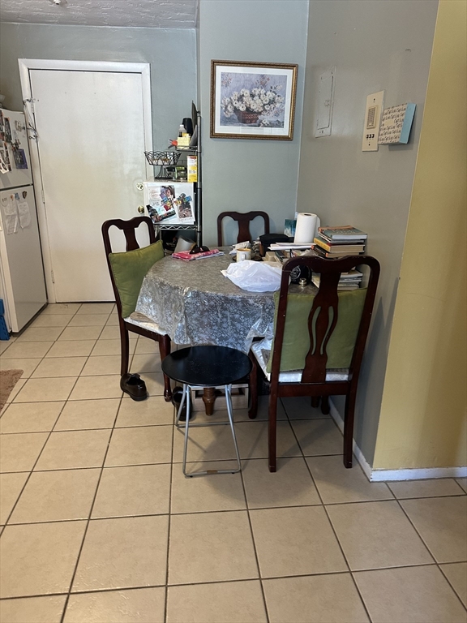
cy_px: 312
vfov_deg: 71.6
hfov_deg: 56.8
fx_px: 432
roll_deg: +0.0
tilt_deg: -18.7
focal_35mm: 24
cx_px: 234
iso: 250
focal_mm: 6.86
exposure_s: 1/60
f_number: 1.78
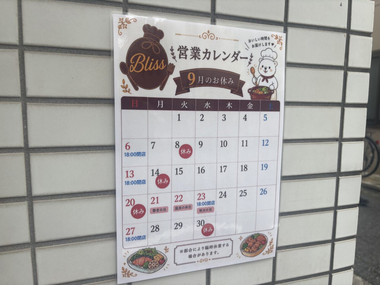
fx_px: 285
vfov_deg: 53.1
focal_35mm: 26
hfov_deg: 67.3
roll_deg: +0.3
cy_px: 142
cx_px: 190
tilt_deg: -6.1
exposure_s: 1/1217
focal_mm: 5.96
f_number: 1.6
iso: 50
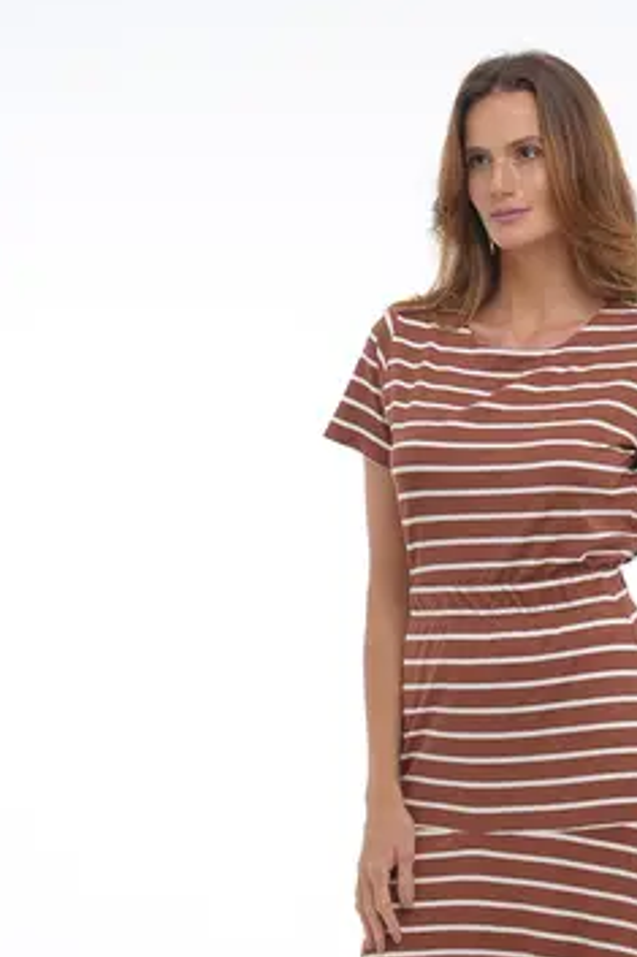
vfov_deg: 13.3
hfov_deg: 8.9
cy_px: 797
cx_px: 533
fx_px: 4065
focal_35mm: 153
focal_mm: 90
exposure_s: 1/160
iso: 200
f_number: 9
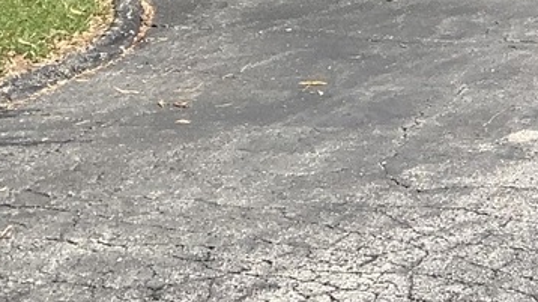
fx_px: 1939
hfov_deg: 15.7
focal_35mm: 136
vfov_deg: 8.2
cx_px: 439
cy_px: -440
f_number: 2.4
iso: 25
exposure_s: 1/1181
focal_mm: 3.3
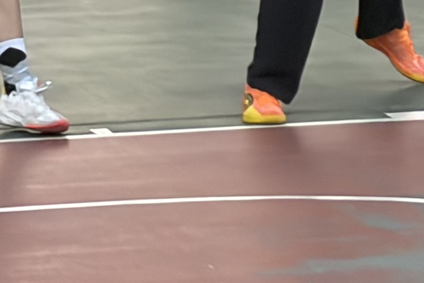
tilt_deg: +1.5
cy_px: -469
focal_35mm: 291
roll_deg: +0.3
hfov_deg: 7.0
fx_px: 3428
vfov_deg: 4.6
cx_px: 480
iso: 64
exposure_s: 1/186
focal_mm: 5.96
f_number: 1.6
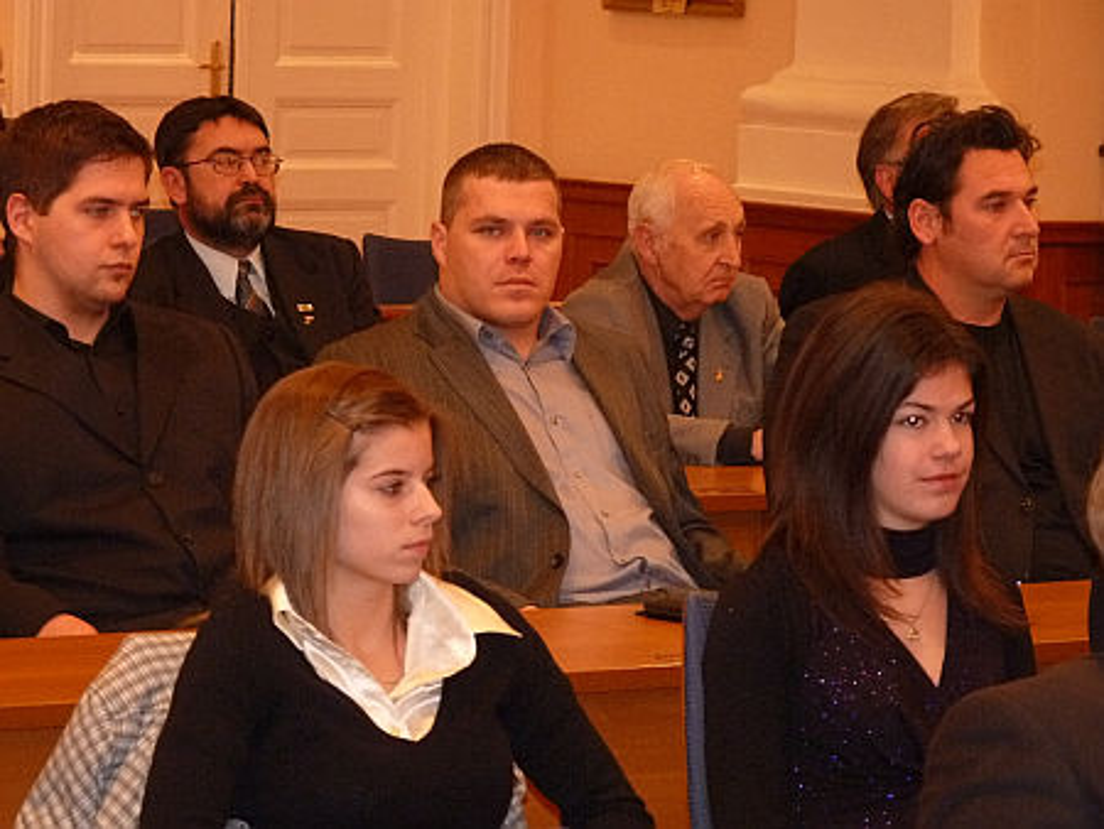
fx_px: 5488
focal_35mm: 172
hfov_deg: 11.5
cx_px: 552
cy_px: 414
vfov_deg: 8.6
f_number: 3.7
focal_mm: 30.5
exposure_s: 1/50
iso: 400
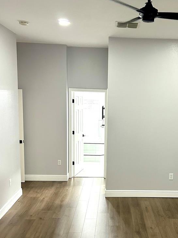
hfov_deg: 33.0
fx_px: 295
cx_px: 131
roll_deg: -2.4
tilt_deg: -9.2
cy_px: 141
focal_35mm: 43
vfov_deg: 43.7
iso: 320
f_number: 1.5
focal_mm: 5.7
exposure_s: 1/60
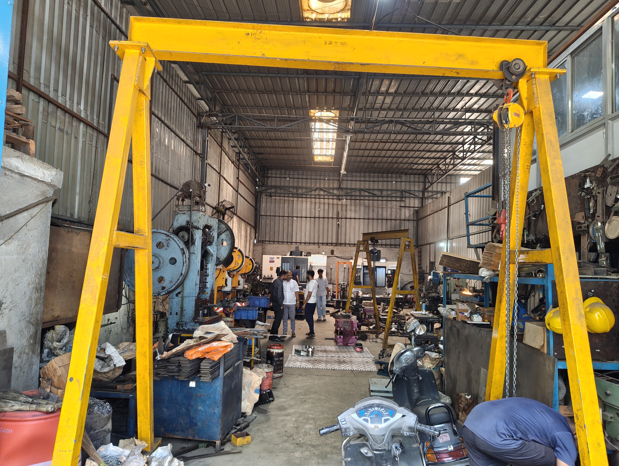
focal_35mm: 24
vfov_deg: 56.9
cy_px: 233
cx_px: 310
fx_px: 430
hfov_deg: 71.5
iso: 319
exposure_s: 1/50
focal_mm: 5.56
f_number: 1.88
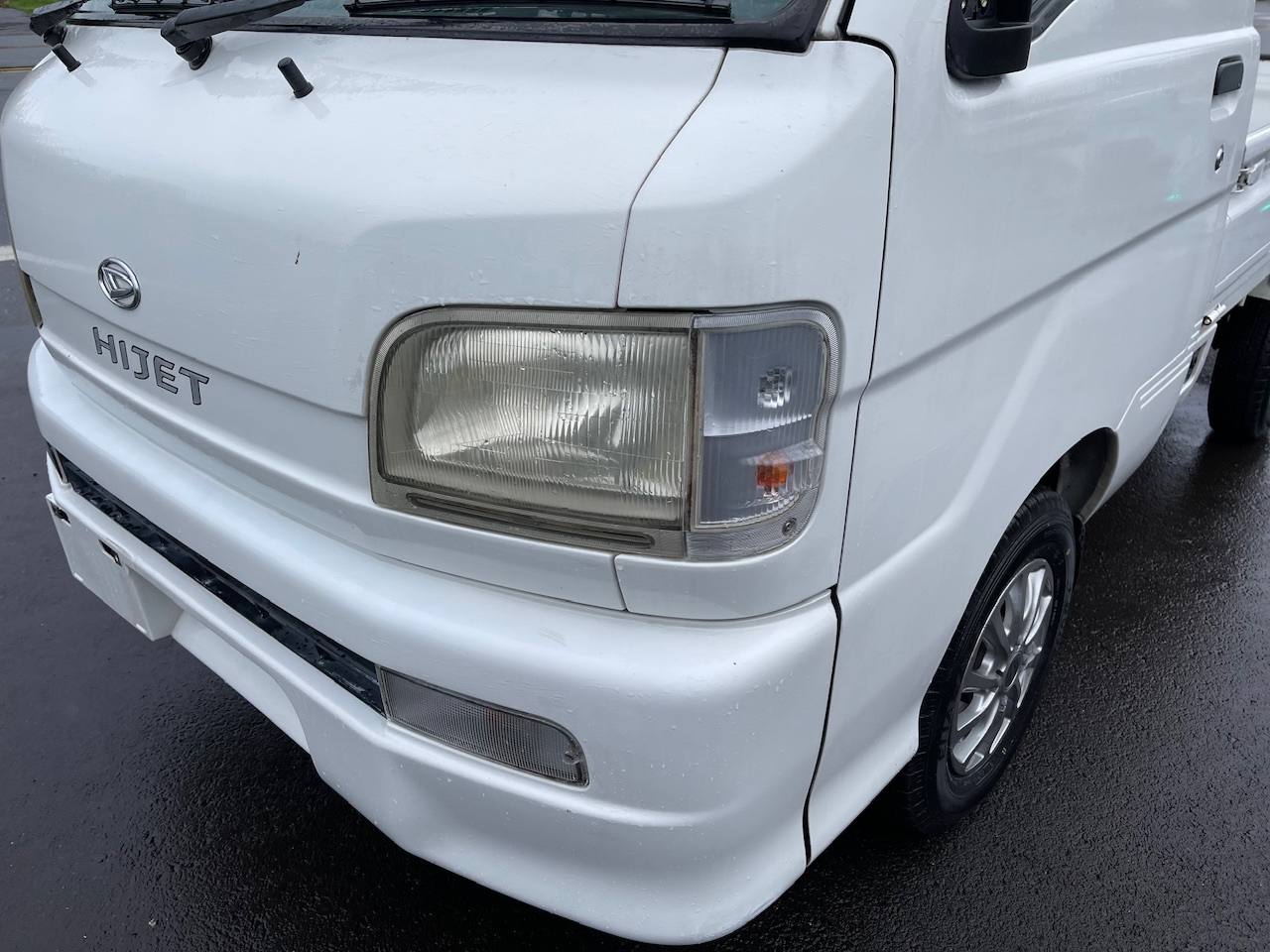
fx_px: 917
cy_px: 476
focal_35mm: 25
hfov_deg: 69.4
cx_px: 635
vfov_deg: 54.9
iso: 32
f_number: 1.6
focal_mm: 5.1
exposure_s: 1/1200
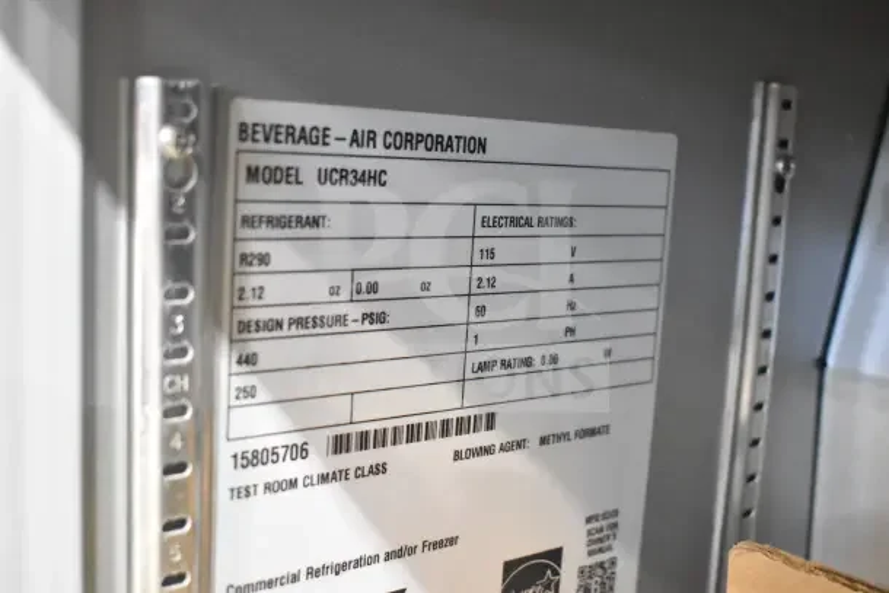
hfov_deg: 45.0
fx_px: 1074
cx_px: 444
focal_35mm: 44
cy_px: 296
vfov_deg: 30.9
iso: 9000
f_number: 4.2
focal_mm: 29
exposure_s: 1/50
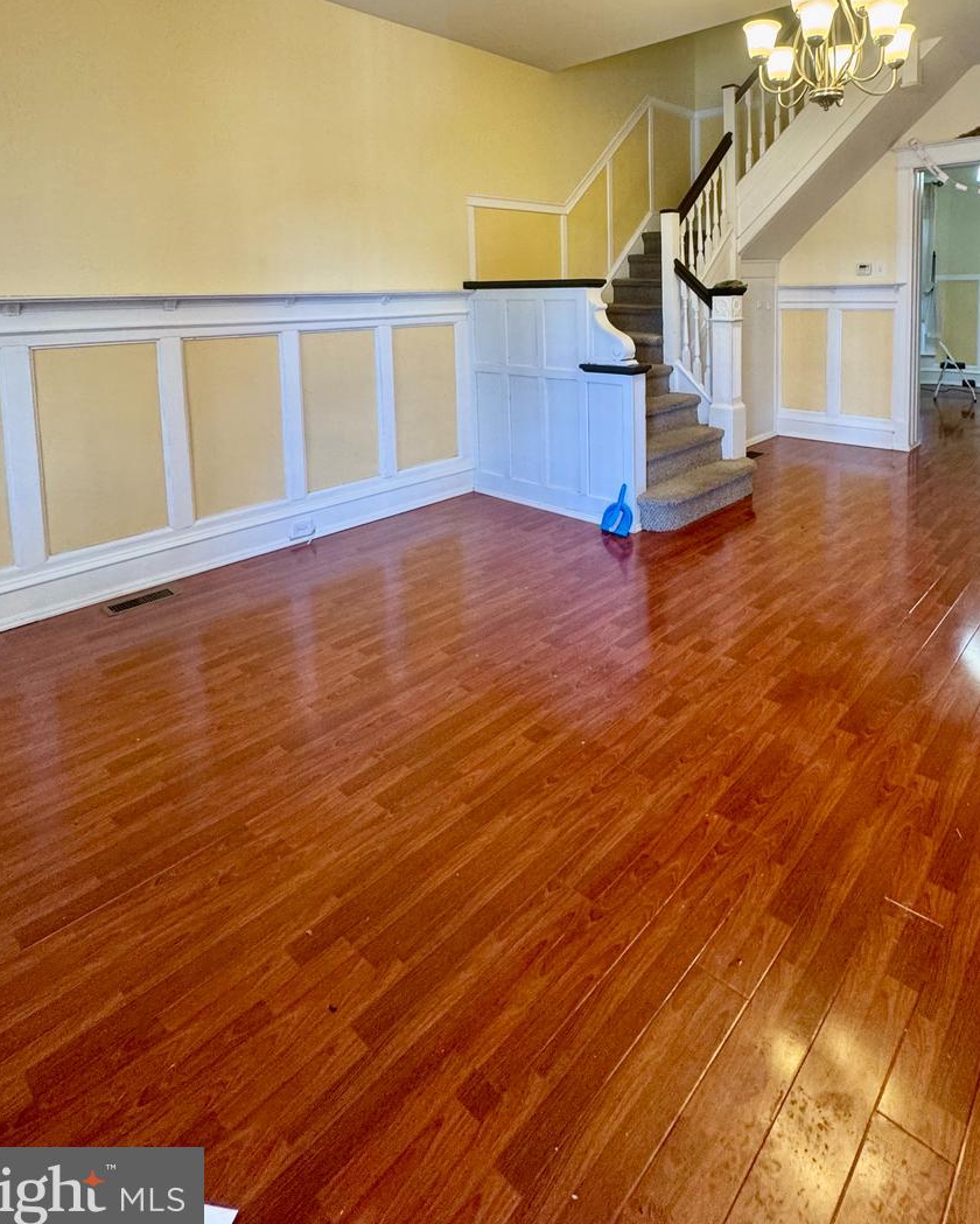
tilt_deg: -3.4
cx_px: 584
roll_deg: +1.8
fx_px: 725
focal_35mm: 20
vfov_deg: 76.0
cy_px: 347
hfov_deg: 67.5
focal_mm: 2.22
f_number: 2.2
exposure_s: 1/60
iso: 200
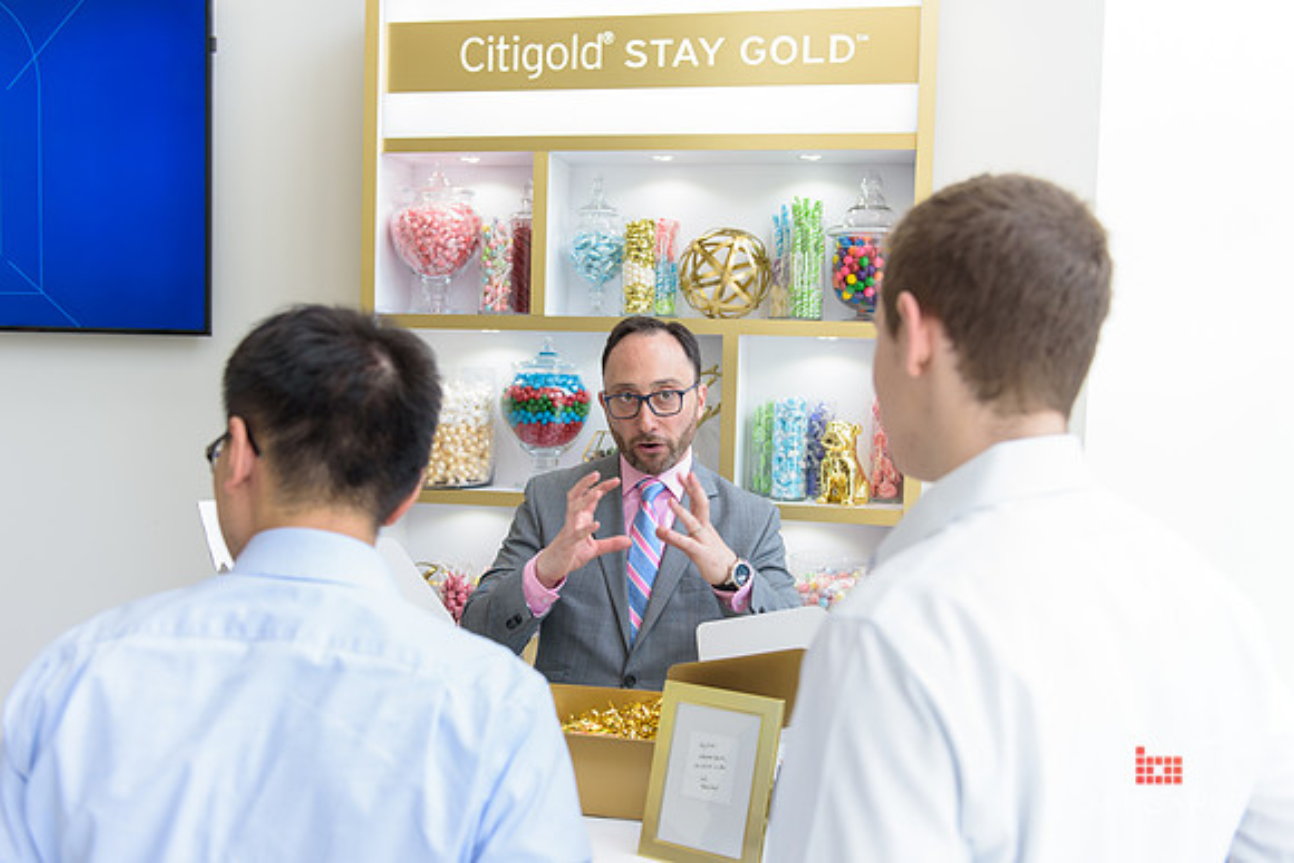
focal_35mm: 35
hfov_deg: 54.4
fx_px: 1258
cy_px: 432
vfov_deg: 37.9
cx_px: 647
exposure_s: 1/250
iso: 500
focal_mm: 35
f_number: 3.2
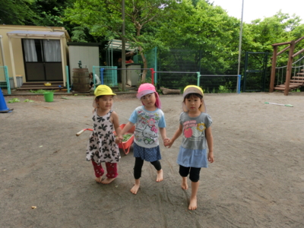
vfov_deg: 56.8
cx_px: 152
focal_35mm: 24
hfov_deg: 71.6
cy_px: 114
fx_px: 211
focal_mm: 4.24
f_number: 3
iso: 80
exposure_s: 1/500
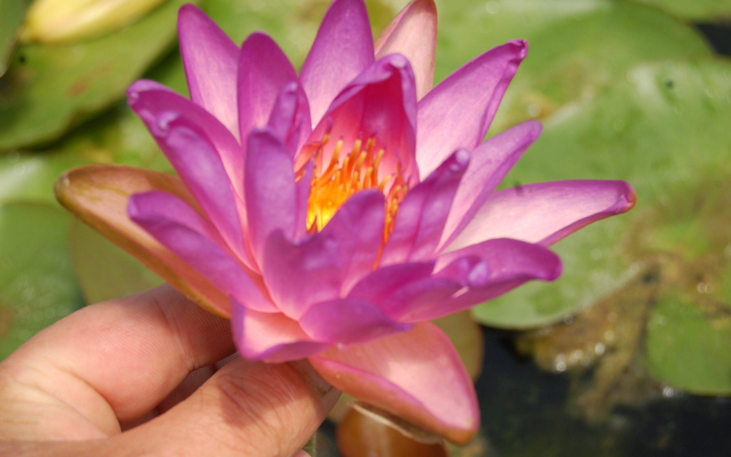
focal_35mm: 85
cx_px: 366
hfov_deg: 24.5
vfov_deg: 15.5
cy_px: 230
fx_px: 1684
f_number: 9
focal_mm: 55
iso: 200
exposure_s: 1/320
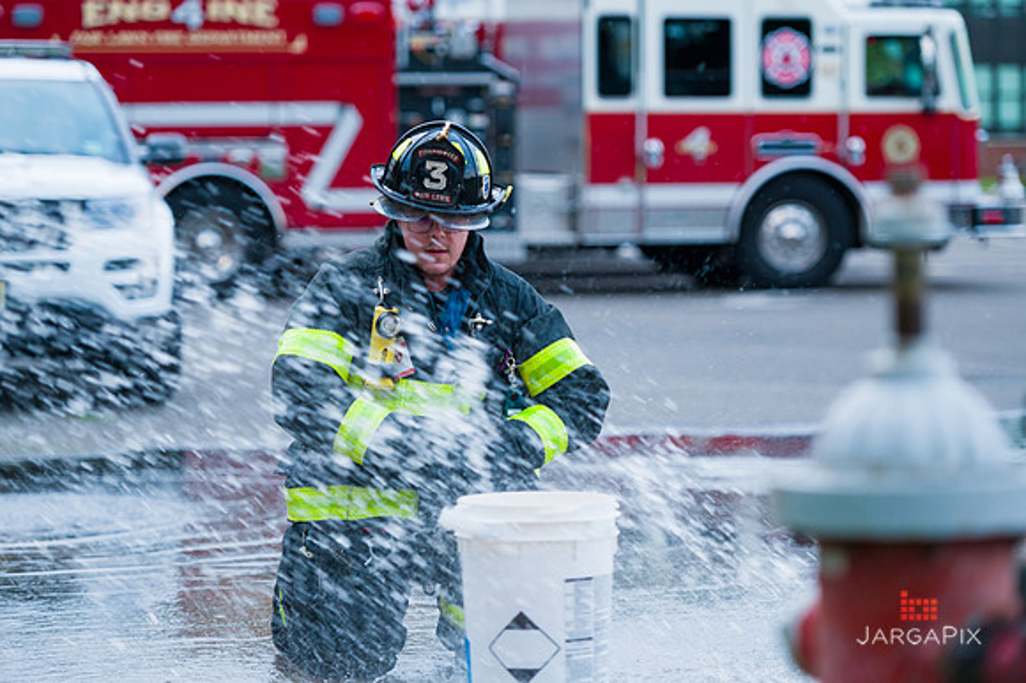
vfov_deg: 10.5
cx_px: 513
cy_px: 342
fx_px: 3703
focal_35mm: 130
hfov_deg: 15.8
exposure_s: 1/200
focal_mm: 130
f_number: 3.2
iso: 1250
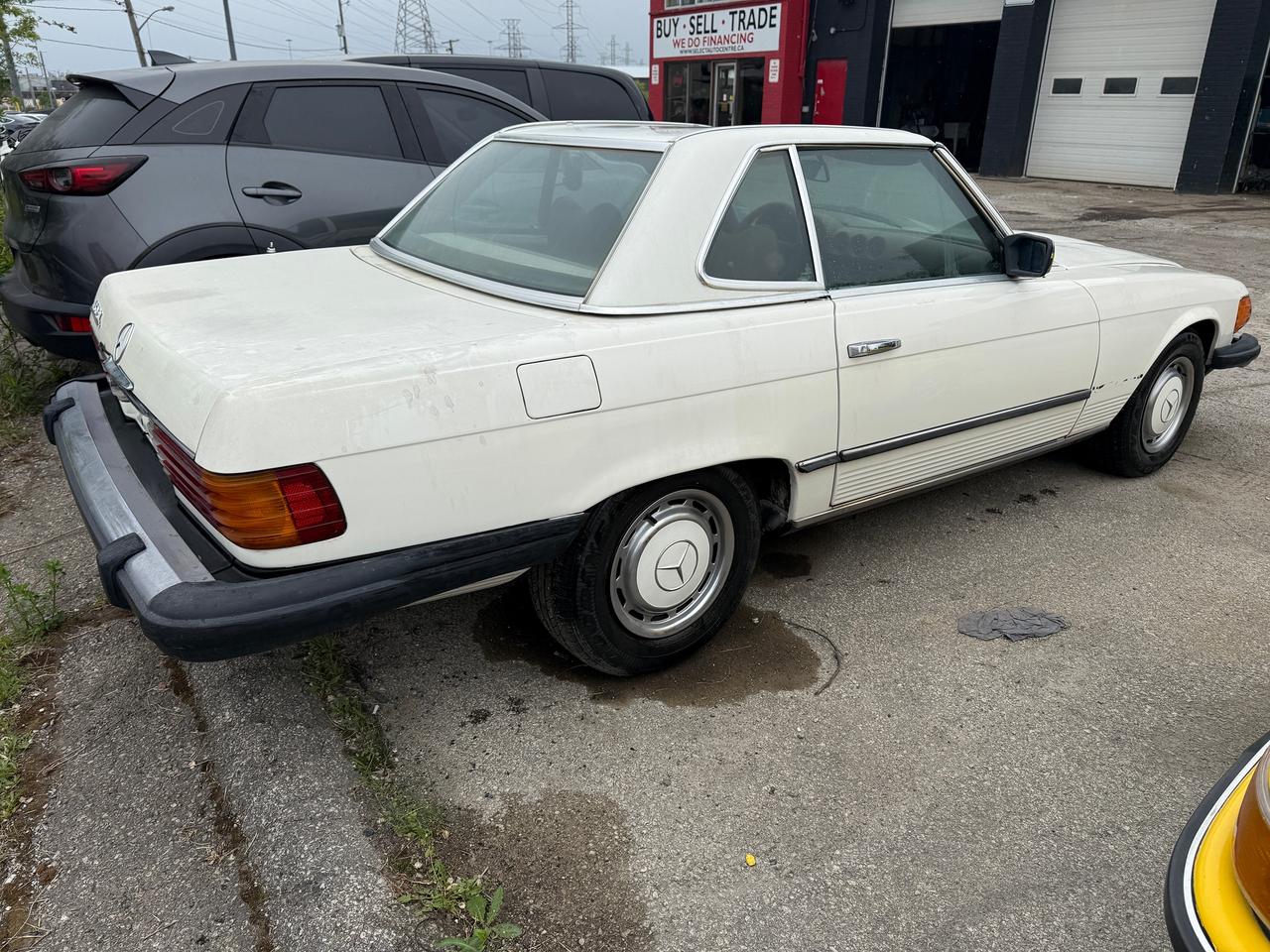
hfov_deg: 71.6
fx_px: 881
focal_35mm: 24
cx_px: 635
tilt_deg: -22.2
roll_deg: +0.1
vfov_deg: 56.8
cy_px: 476
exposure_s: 1/4405
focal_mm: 6.76
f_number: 1.78
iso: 80
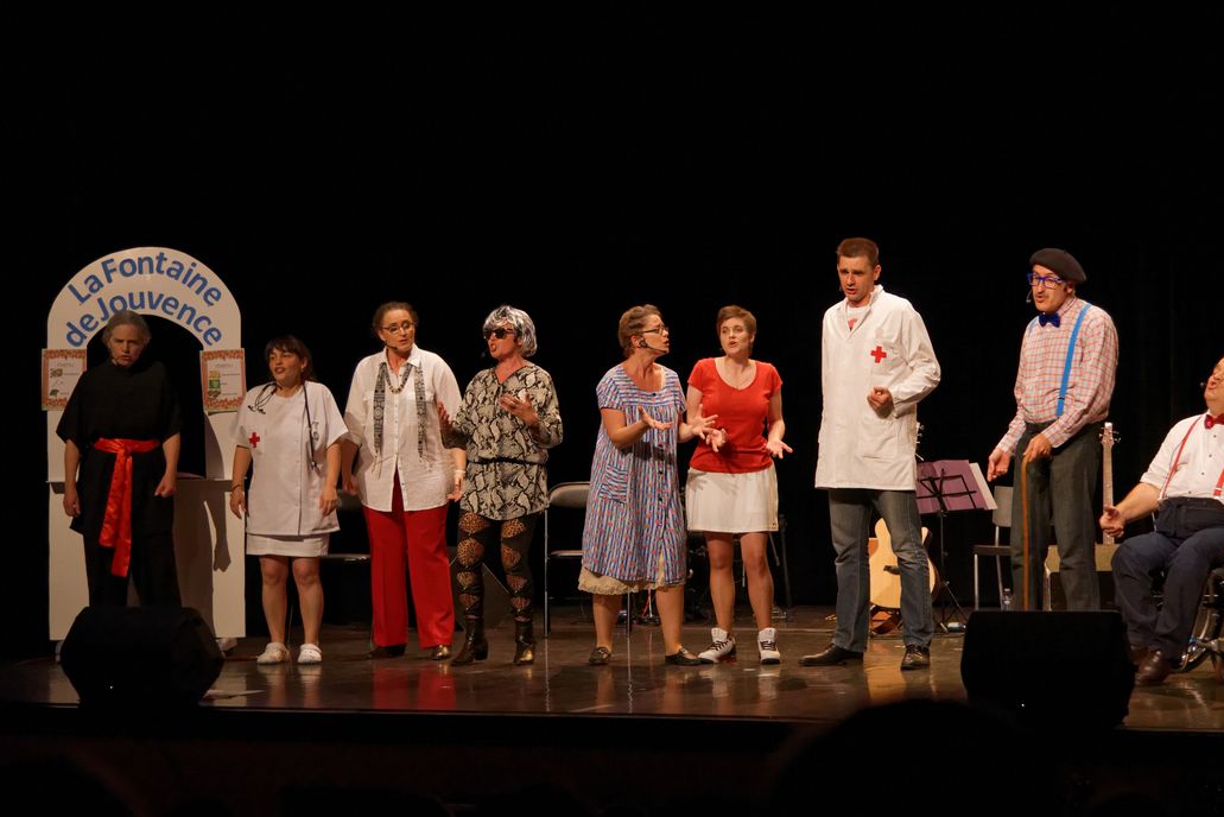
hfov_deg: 26.3
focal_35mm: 77
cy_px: 418
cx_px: 722
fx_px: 2619
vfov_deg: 17.7
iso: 3200
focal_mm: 62
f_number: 4
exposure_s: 1/400
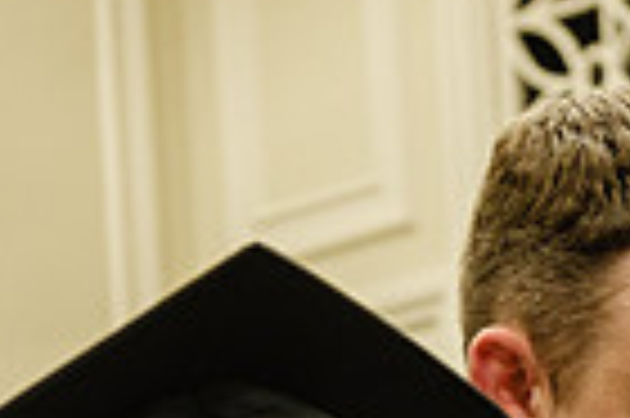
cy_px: 766
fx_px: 7464
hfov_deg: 4.8
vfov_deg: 3.2
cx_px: 927
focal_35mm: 427
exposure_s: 1/60
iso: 800
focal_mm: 68.7
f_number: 5.6
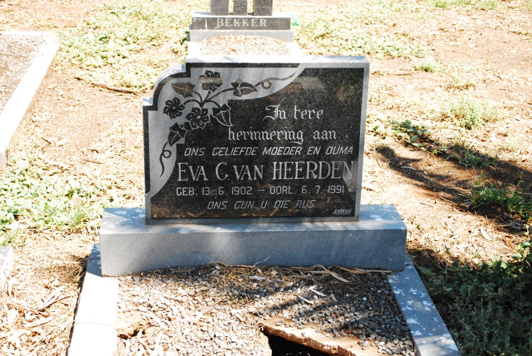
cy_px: 178
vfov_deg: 23.8
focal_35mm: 57
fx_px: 843
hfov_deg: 35.0
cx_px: 266
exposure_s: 1/2000
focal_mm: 38
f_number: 5.3
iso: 1600
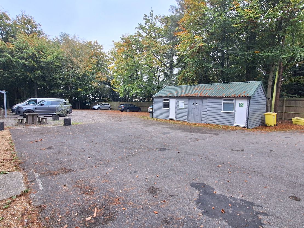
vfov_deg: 89.9
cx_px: 152
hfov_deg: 106.2
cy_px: 114
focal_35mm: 13
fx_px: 114
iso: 40
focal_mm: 1.74
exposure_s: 1/130
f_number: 2.2
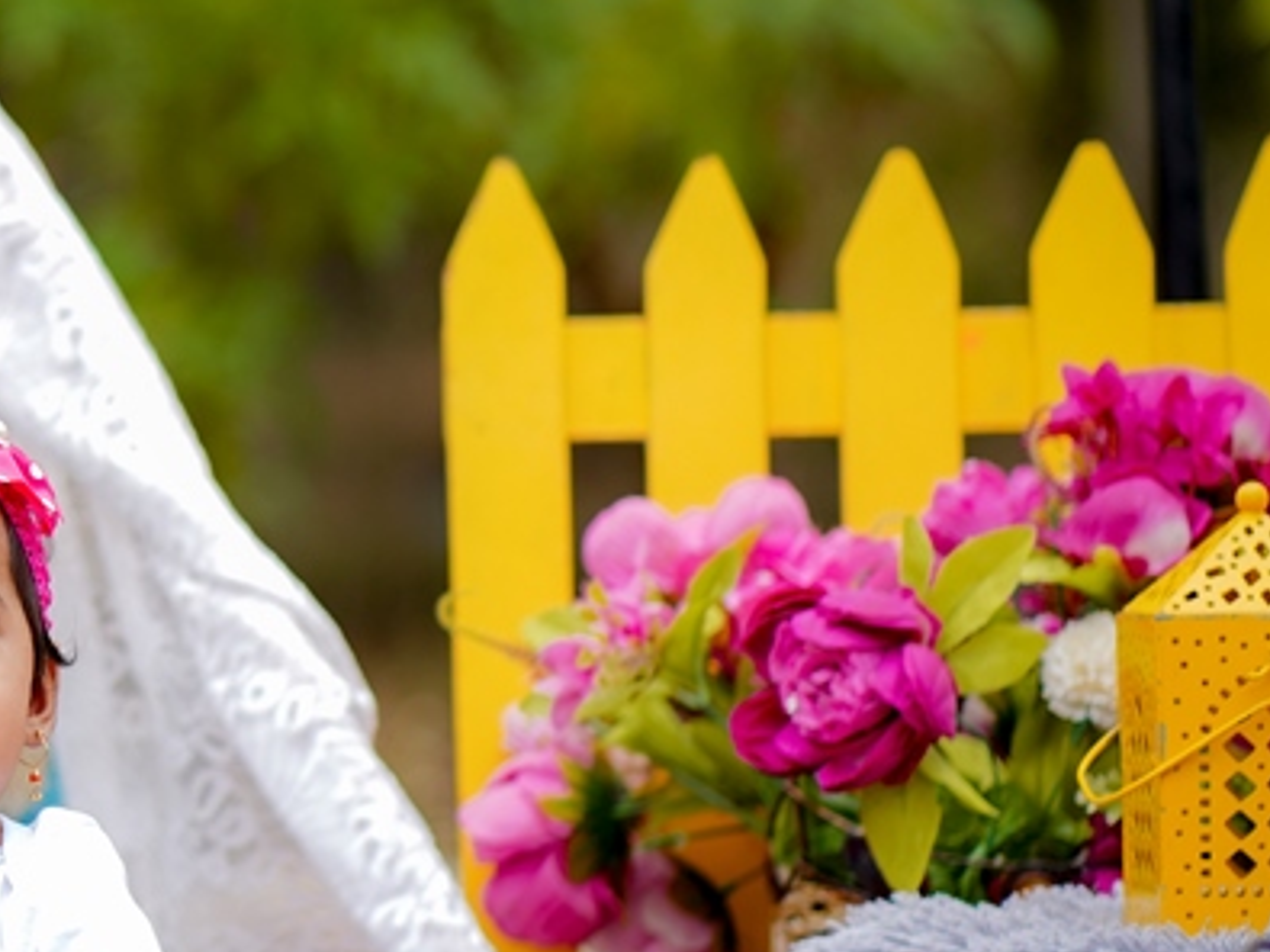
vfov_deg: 5.0
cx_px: -159
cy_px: 362
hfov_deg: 6.7
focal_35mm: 296
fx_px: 10856
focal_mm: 85
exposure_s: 1/250
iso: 64
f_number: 1.8
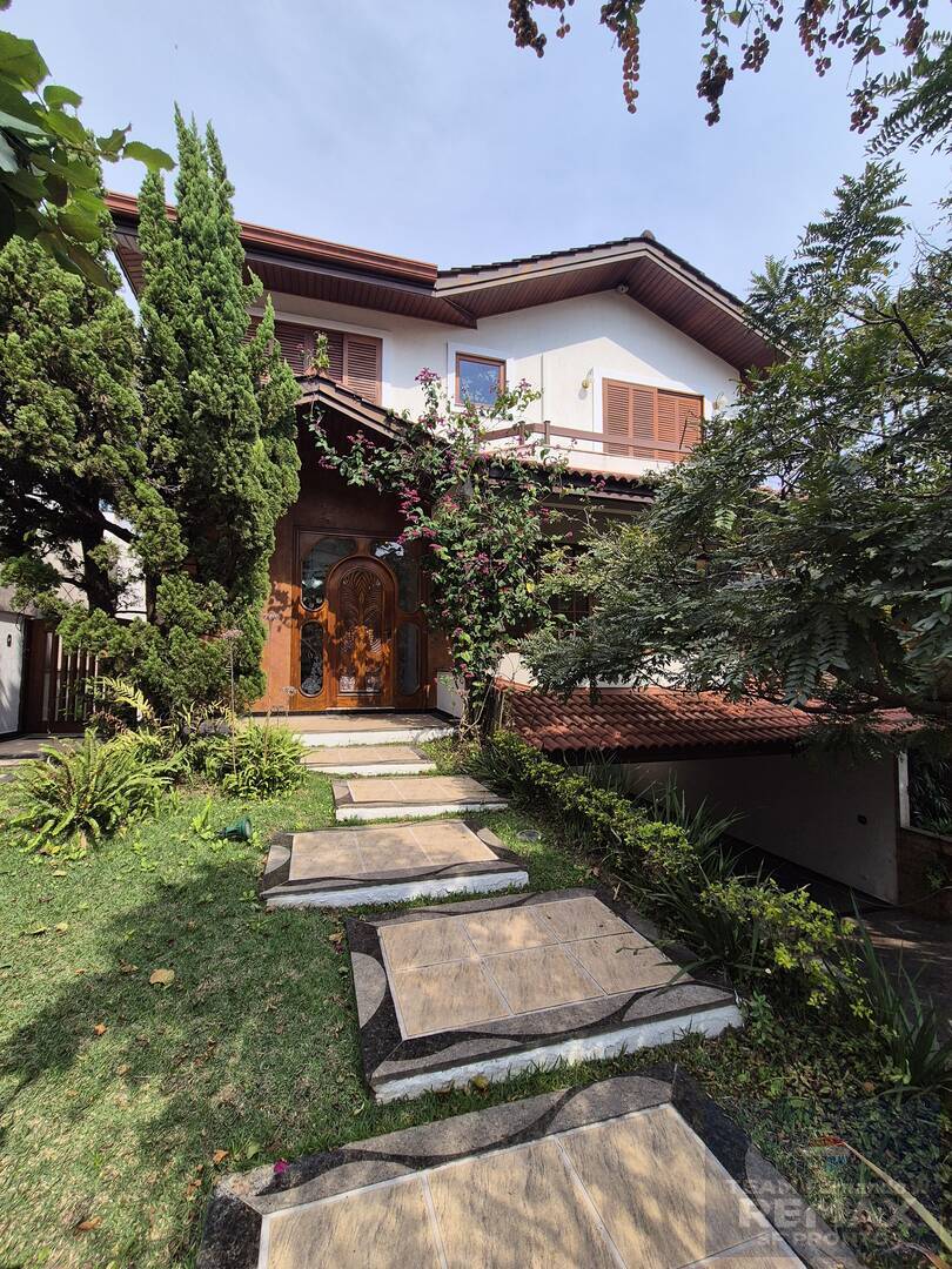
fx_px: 477
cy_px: 634
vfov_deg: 106.2
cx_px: 476
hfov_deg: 89.9
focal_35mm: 13
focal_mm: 2.2
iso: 50
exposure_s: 1/1832
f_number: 2.2
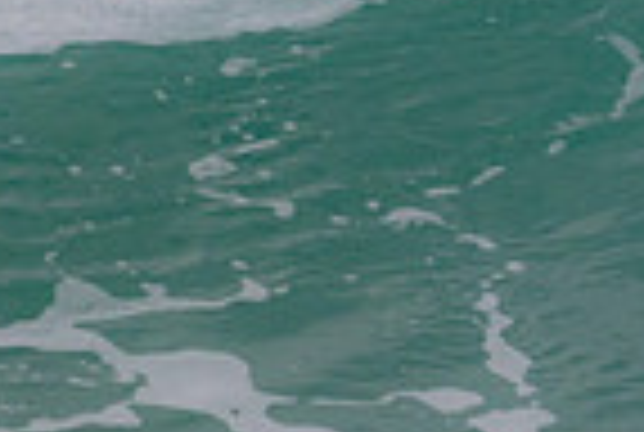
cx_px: 1279
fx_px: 58098
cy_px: 83
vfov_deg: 0.4
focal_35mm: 3241
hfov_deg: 0.6
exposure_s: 1/1250
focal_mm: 800
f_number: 11
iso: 1400
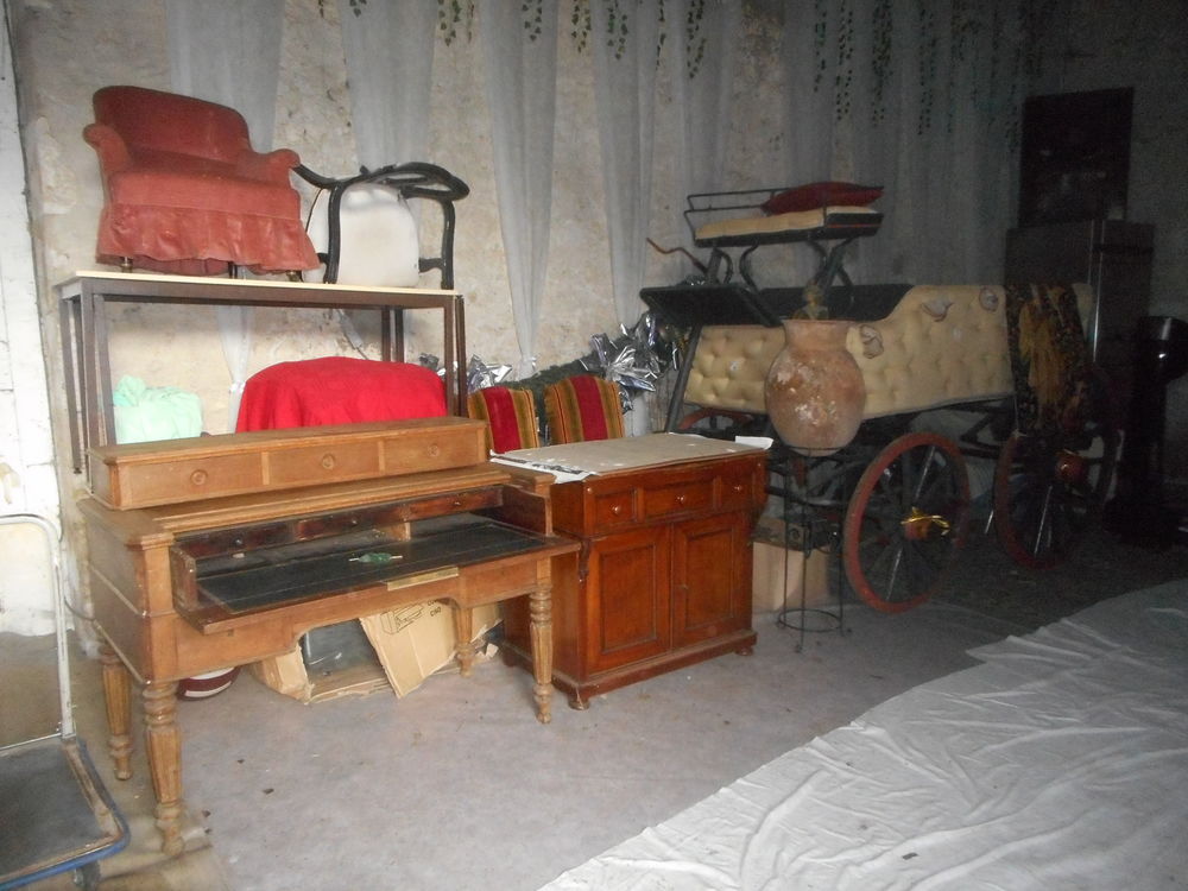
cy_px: 446
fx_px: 858
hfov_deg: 69.4
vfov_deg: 54.9
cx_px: 594
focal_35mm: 25
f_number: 3.7
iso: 900
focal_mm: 4.5
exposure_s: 1/25
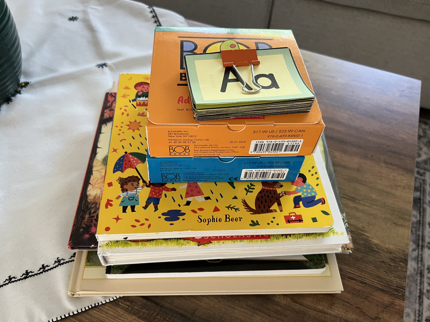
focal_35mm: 27
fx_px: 335
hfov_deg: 65.3
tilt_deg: -54.0
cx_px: 208
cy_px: 159
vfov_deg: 51.4
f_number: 1.5
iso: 125
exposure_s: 1/63
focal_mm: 5.7
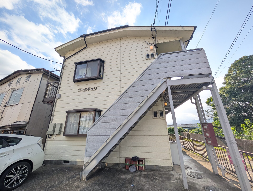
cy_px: 96
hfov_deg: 110.5
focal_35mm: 12
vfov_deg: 94.6
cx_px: 126
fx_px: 88
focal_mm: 2.02
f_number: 1.7
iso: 55
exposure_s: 1/1626
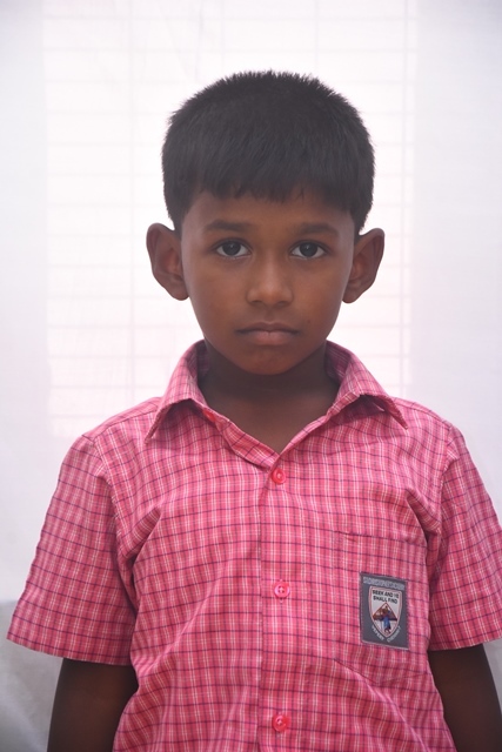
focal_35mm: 158
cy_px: 376
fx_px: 3292
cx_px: 251
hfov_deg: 8.7
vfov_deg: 13.0
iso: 1000
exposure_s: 1/125
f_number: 6.3
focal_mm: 105
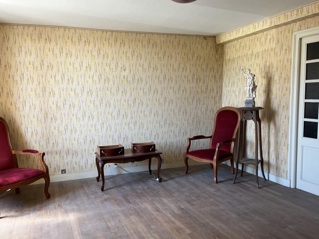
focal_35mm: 27
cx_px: 164
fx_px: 249
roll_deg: +1.6
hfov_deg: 65.3
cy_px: 120
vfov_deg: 51.4
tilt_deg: -4.9
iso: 125
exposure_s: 1/121
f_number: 1.6
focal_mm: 5.1
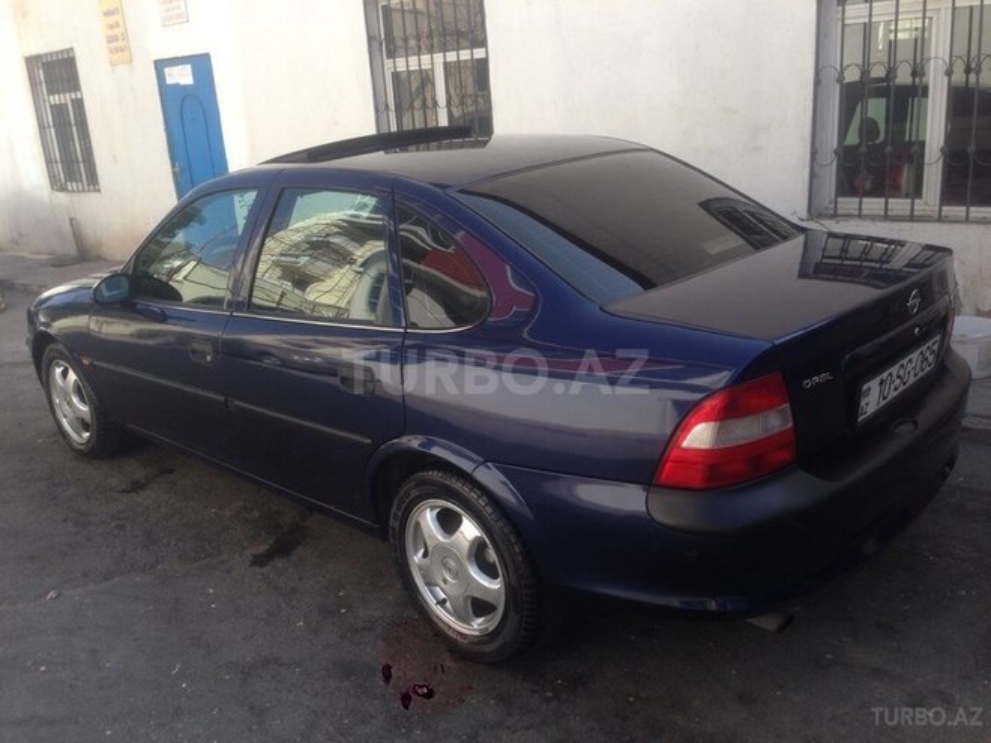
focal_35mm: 33
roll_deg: +3.1
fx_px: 945
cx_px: 496
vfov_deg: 42.9
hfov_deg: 55.4
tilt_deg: -16.2
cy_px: 372
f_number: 2.4
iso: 50
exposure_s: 1/330
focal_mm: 4.12
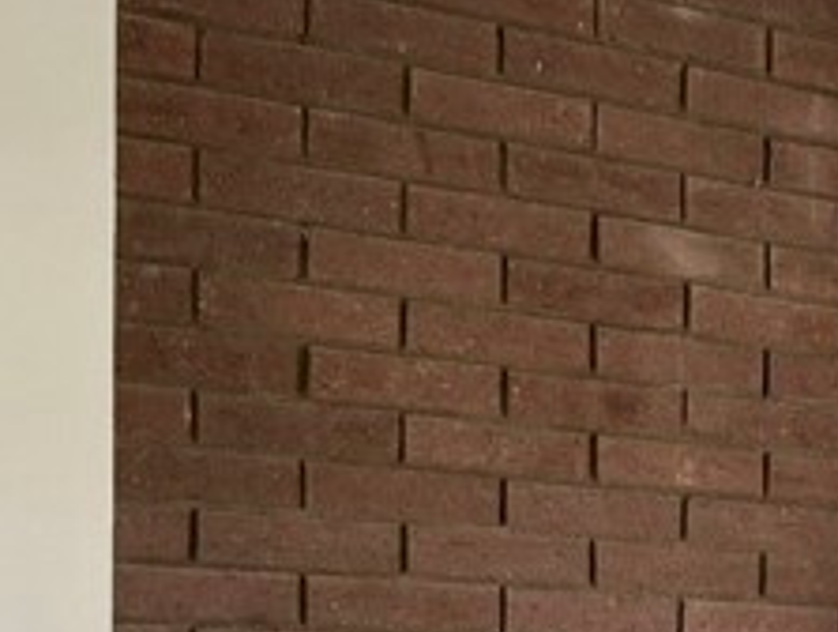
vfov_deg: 13.0
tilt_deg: -1.6
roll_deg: -1.5
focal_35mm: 110
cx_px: 1229
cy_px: 835
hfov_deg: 16.4
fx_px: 2667
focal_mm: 6.76
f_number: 1.78
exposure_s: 1/171
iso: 160
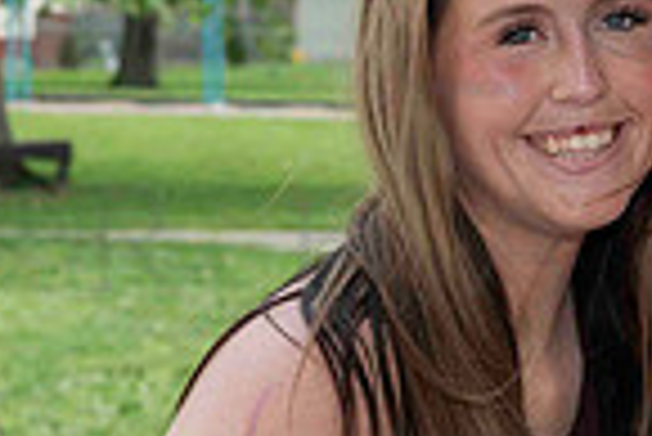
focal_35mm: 193
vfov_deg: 7.1
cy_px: 424
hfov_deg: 10.5
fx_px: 3499
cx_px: 710
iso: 400
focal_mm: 45
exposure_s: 1/500
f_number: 5.6
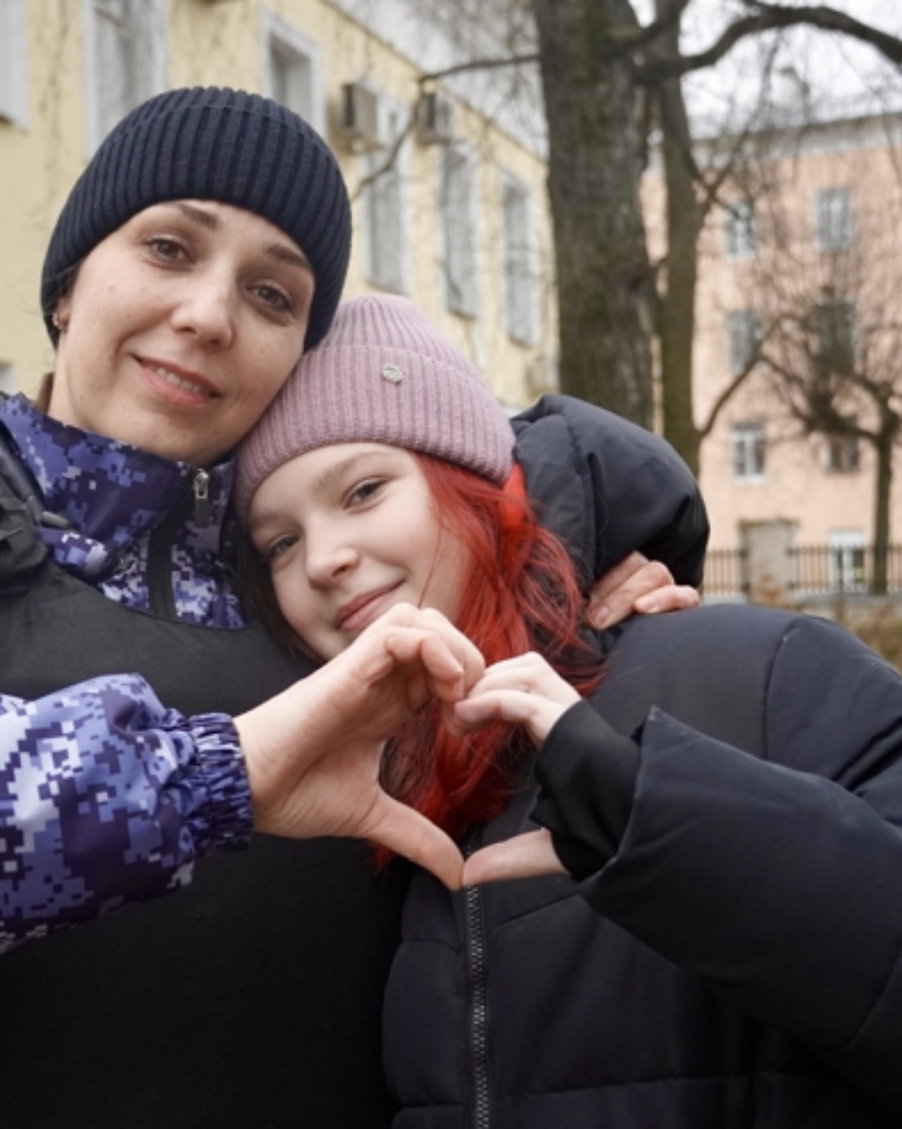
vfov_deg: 32.6
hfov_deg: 26.3
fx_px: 1926
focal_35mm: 58
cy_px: 564
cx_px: 327
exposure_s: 1/160
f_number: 4.5
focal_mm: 27
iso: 1250
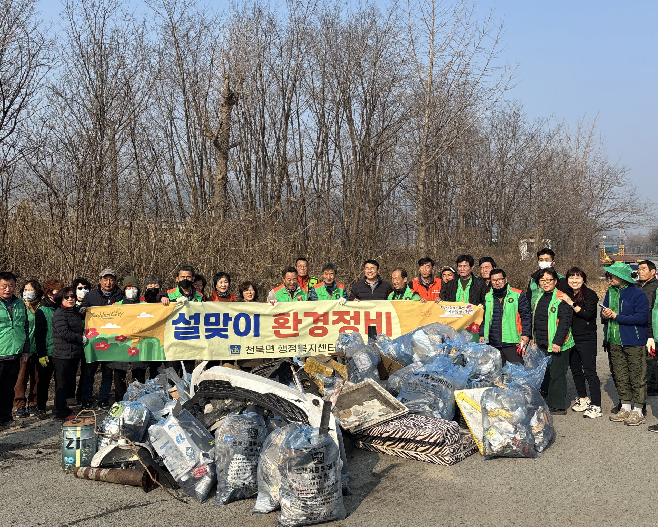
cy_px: 218
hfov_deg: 55.3
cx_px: 265
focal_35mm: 32
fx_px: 623
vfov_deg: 45.6
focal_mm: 5.96
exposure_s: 1/2288
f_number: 1.6
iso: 50
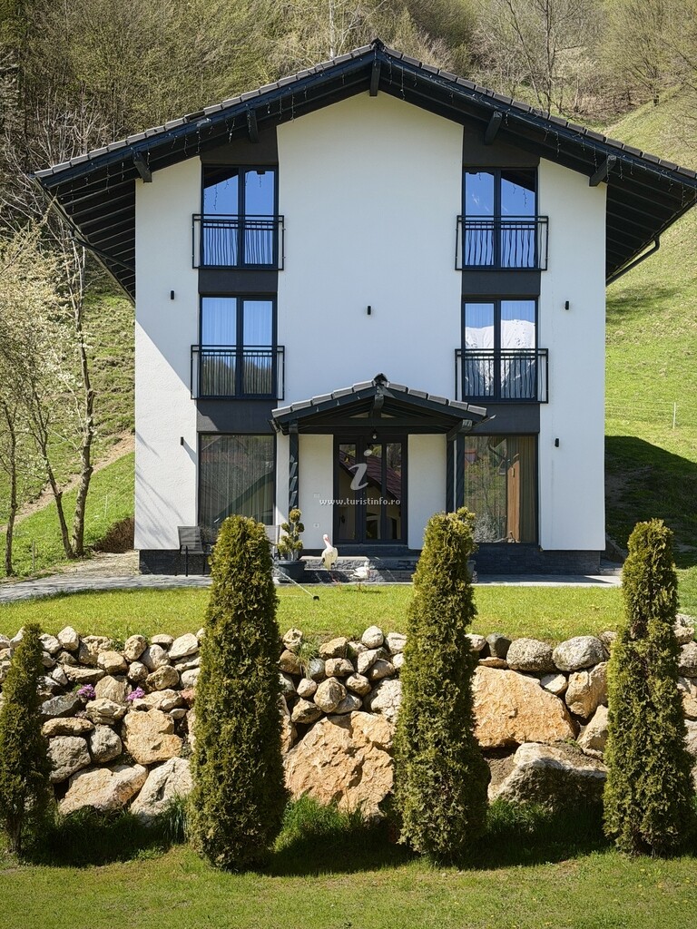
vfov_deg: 39.7
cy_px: 464
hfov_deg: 30.3
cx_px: 348
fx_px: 1289
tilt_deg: +2.5
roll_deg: -0.3
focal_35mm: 48
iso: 64
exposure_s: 1/2146
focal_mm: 6.76
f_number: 1.78
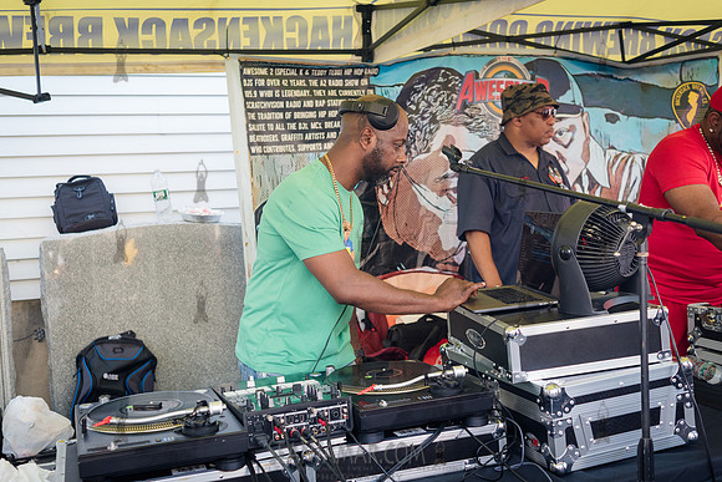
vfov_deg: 34.5
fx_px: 777
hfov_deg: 49.8
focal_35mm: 39
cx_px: 339
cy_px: 243
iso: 1250
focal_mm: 35
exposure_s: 1/800
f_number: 3.5
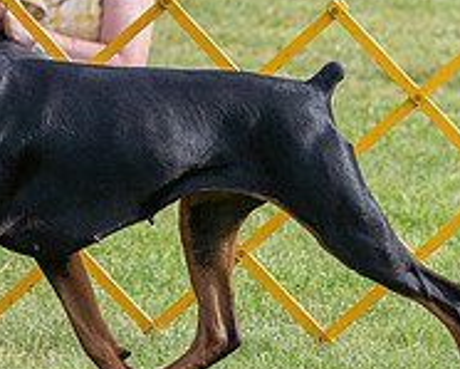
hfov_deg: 2.8
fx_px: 9535
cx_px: 86
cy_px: -186
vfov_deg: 2.2
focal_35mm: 700
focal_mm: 182
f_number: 5.6
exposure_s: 1/1250
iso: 400
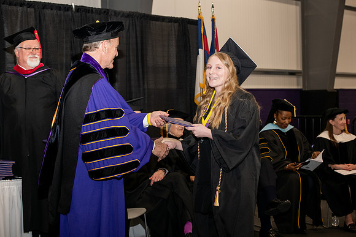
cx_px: 178
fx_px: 692
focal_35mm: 70
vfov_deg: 19.5
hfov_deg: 28.8
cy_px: 118
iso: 2000
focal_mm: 70
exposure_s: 1/200
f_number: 5.6
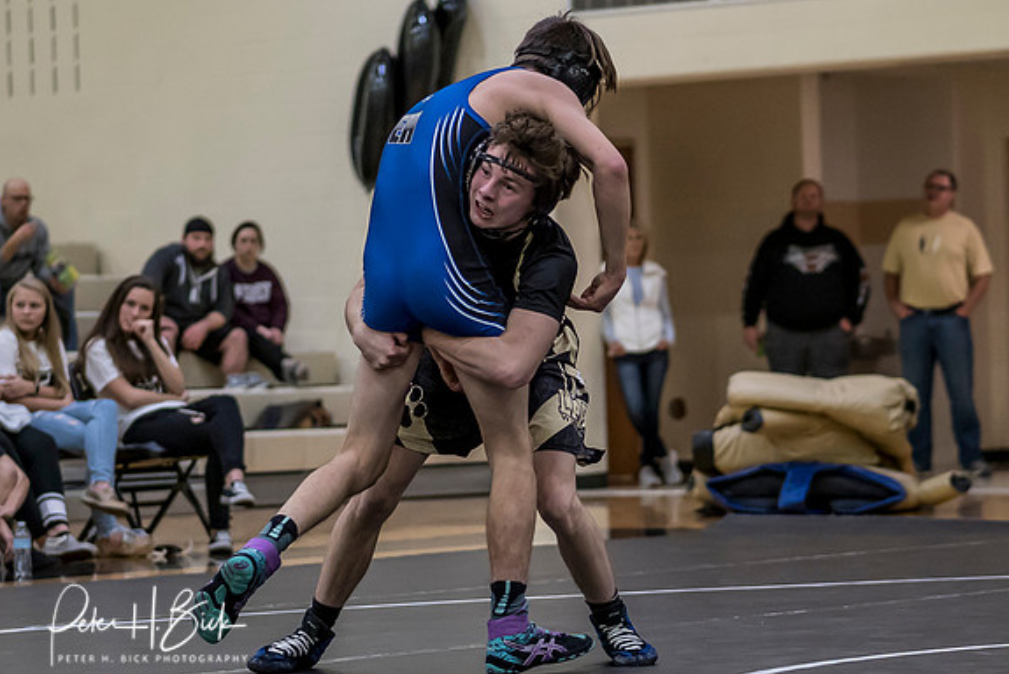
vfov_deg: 8.8
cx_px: 599
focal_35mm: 156
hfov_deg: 13.2
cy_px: 405
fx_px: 4374
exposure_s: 1/1000
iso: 1250
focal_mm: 45
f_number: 1.4
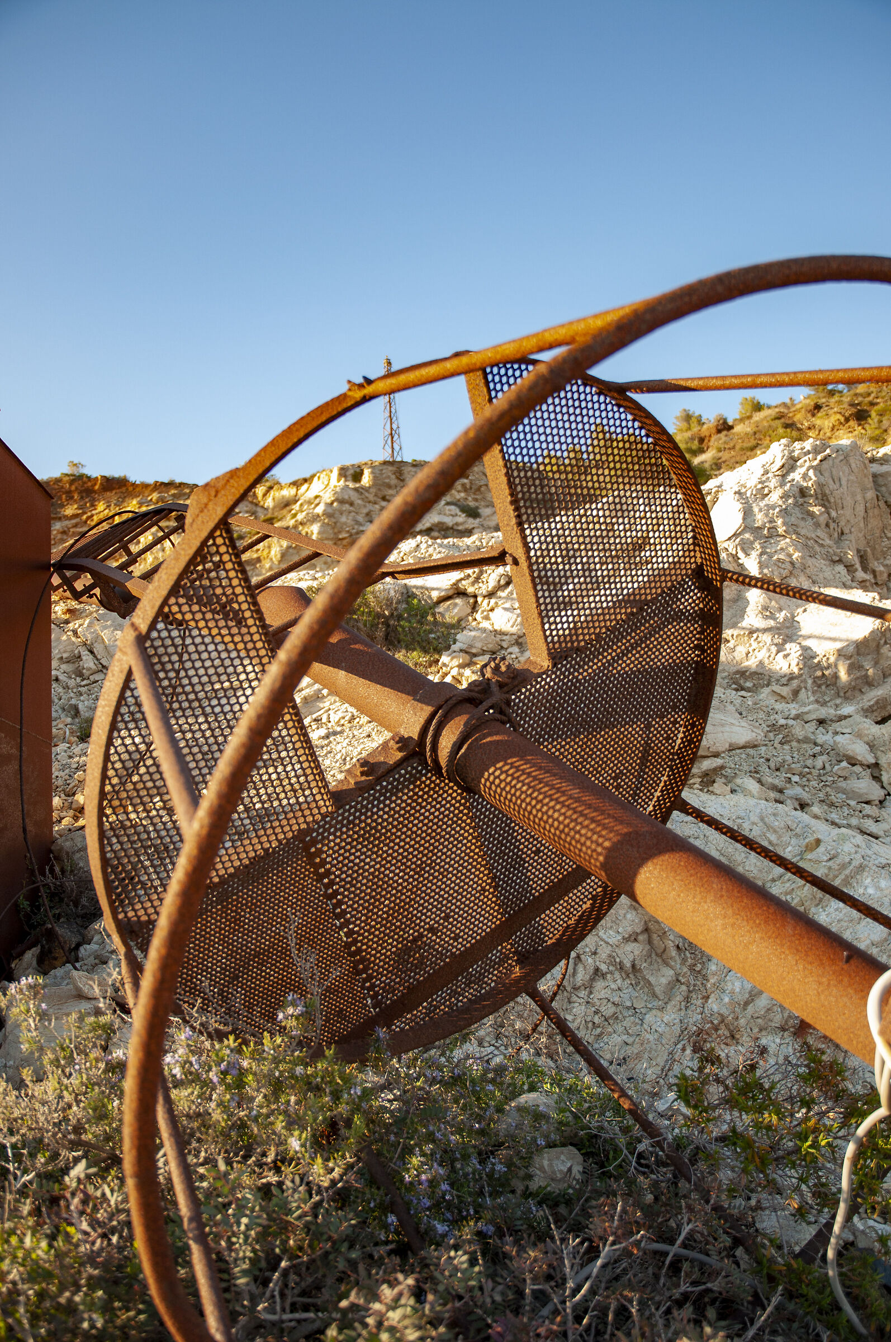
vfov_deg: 62.0
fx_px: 1117
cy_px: 671
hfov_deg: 43.5
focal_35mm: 30
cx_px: 446
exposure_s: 1/400
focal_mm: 20
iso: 200
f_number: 2.8
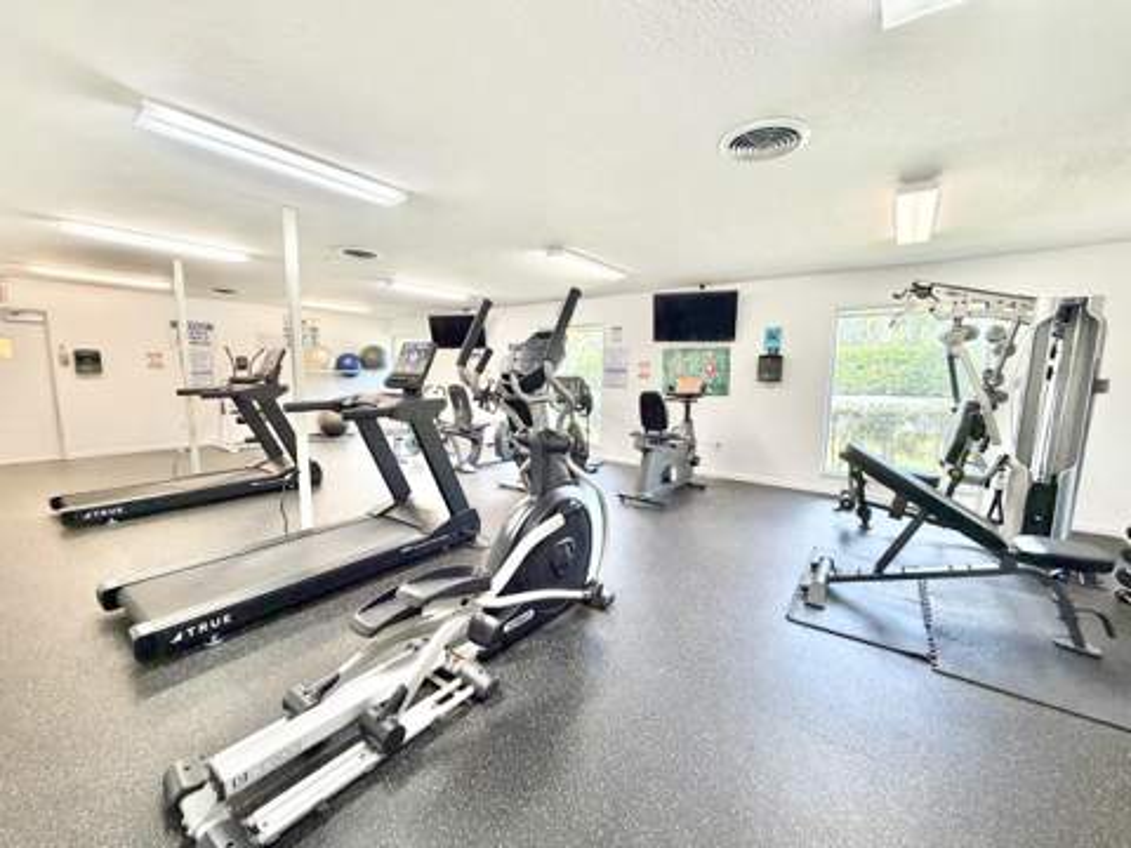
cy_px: 424
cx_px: 566
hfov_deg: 102.1
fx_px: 457
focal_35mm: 14
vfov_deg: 85.7
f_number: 2.2
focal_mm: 2.22
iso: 250
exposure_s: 1/60
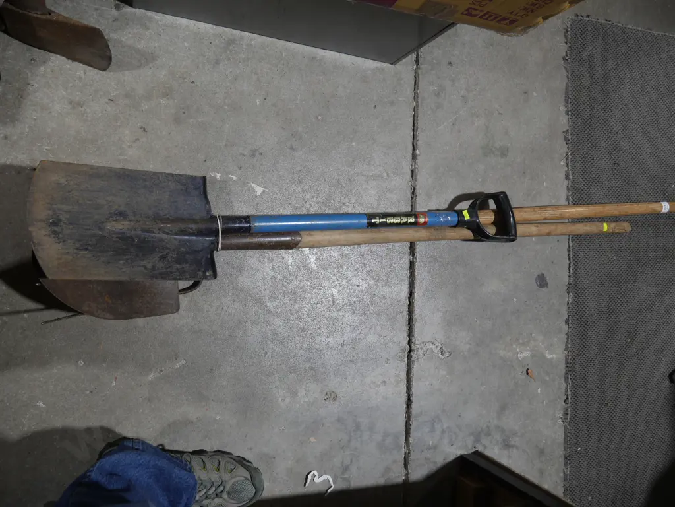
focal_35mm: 28
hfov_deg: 63.4
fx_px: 546
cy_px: 254
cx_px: 338
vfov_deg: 49.7
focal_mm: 14
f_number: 3.5
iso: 200
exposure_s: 1/80
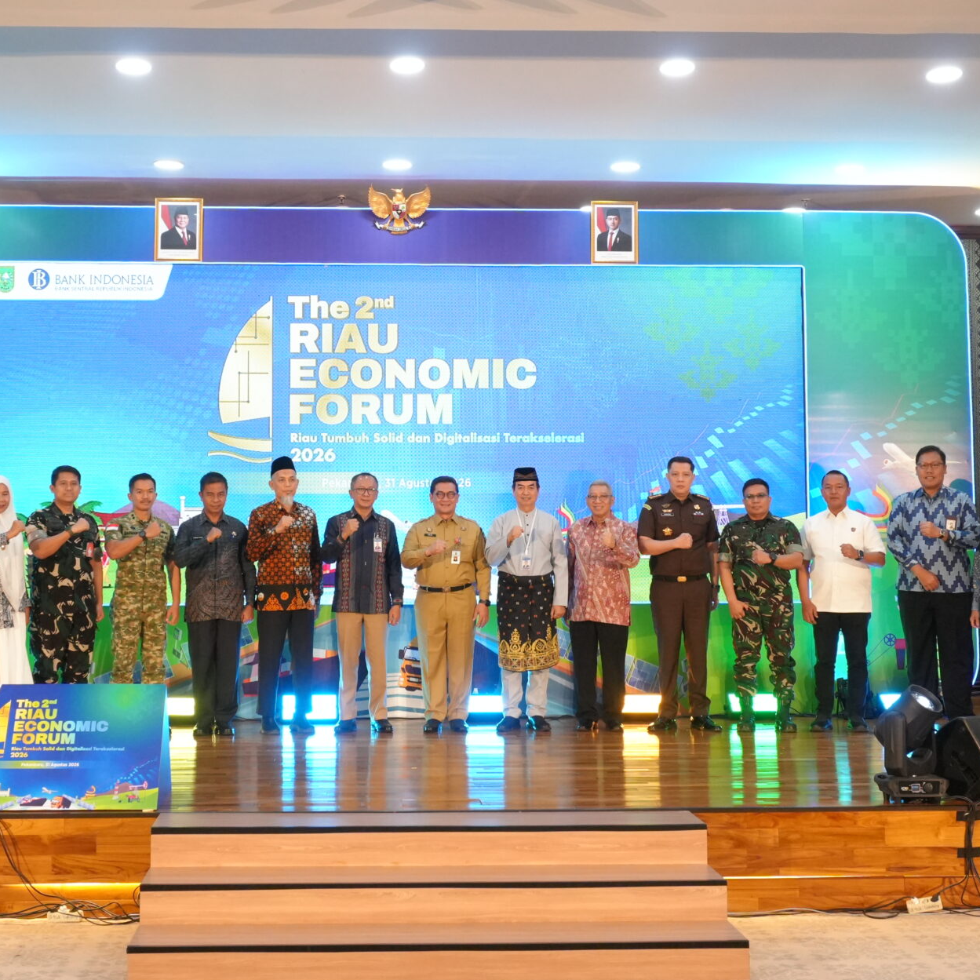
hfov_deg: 31.1
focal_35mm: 55
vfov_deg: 31.1
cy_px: 393
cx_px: 411
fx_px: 1758
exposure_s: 1/160
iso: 2000
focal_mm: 21
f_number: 5.6
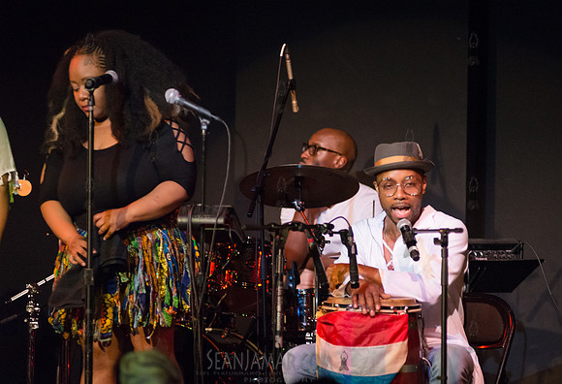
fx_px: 3446
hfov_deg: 9.3
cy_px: 207
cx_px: 310
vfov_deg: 6.4
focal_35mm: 219
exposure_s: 1/200
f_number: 2.8
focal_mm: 200
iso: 4000
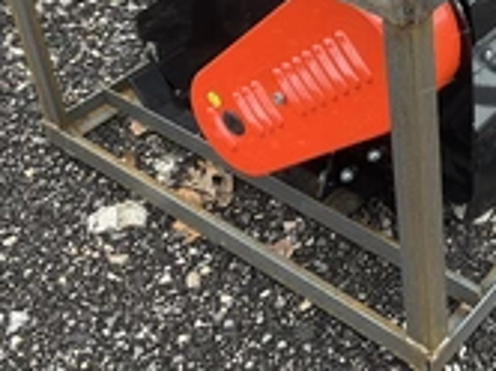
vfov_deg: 20.2
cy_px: -9
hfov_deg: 27.2
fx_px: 1002
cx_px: 406
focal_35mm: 70
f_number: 1.8
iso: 32
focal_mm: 3
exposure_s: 1/122
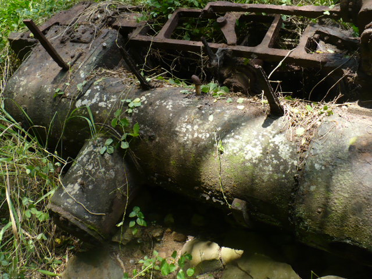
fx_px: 398
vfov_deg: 38.7
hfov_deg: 50.1
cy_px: 140
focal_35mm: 37
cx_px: 186
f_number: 2.8
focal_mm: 6.1
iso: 100
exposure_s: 1/125
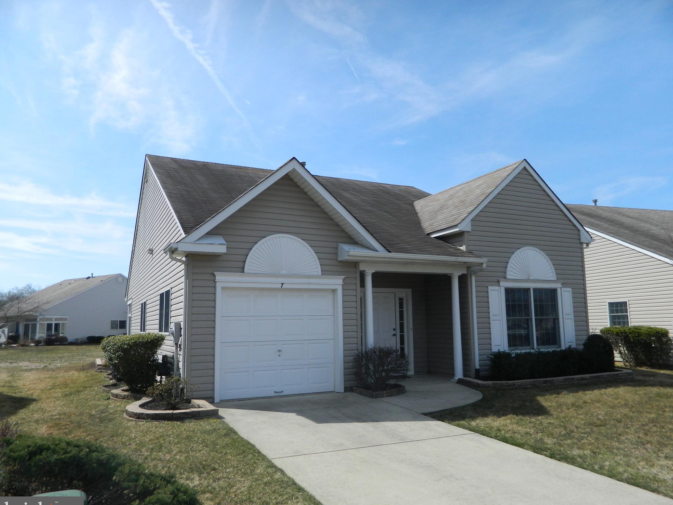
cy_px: 262
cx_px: 348
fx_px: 506
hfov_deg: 67.3
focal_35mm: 26
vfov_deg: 53.1
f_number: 8.7
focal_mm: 4.5
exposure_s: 1/250
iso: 110
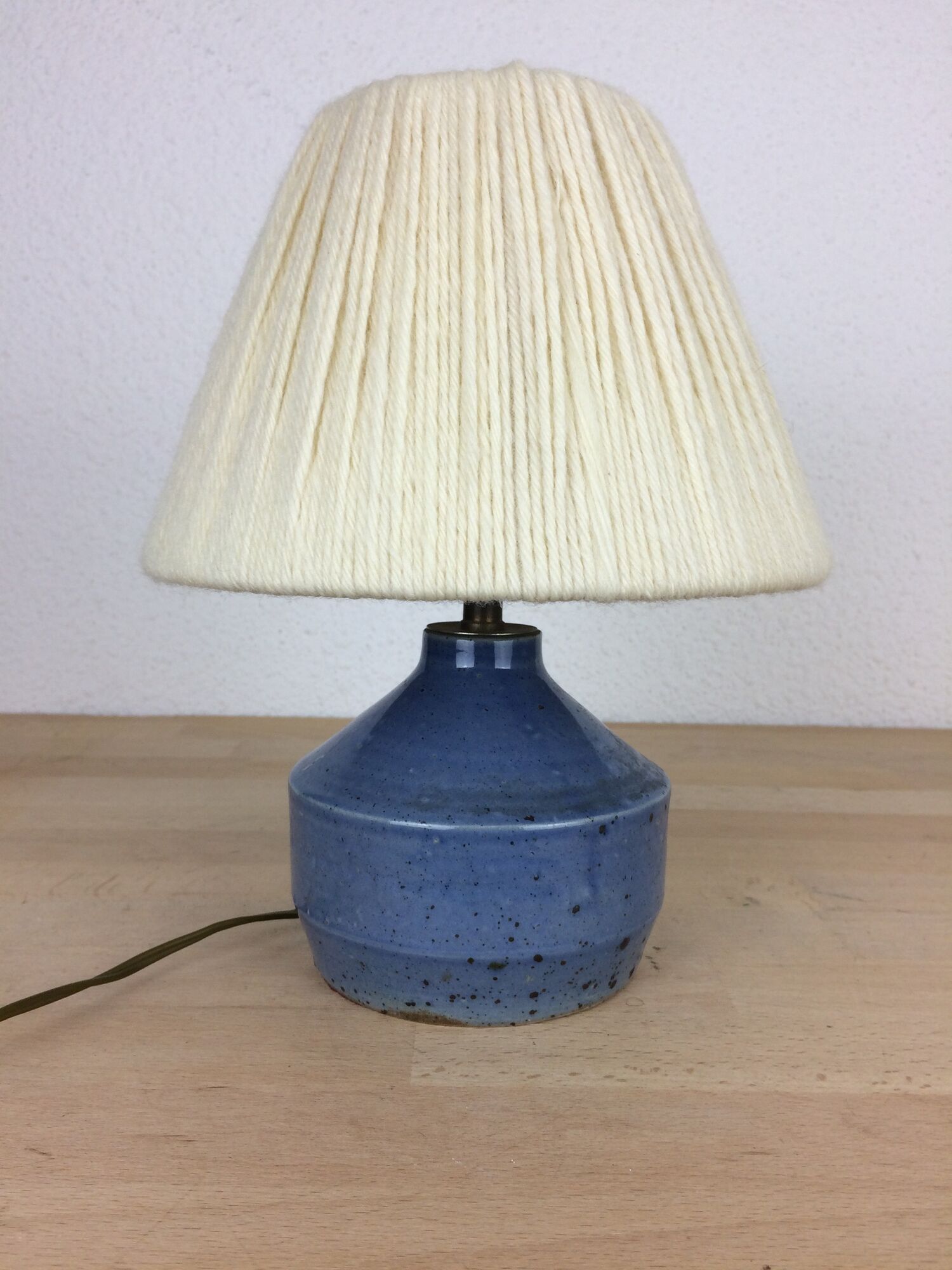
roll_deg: -0.5
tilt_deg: -7.2
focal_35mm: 29
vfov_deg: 61.7
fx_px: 1063
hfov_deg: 48.2
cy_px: 635
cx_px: 476
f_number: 2.2
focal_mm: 4.15
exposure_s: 1/100
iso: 40
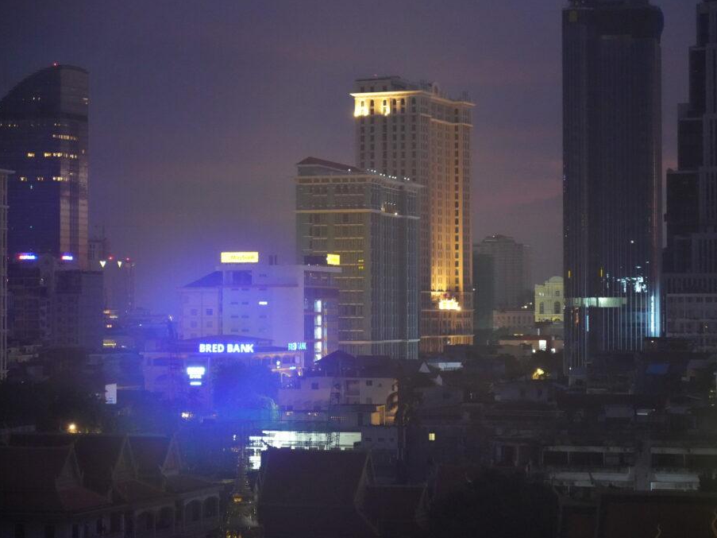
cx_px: 378
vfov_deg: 15.4
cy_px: 268
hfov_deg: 20.4
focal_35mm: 96
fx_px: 1988
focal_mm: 88
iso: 12800
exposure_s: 1/25
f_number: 4
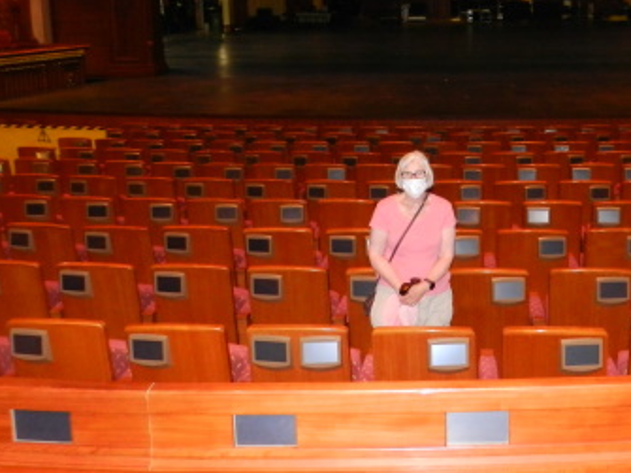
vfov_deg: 32.1
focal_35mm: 44
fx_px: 802
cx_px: 426
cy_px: 104
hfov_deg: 42.3
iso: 640
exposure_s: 1/30
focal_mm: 4
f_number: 3.4
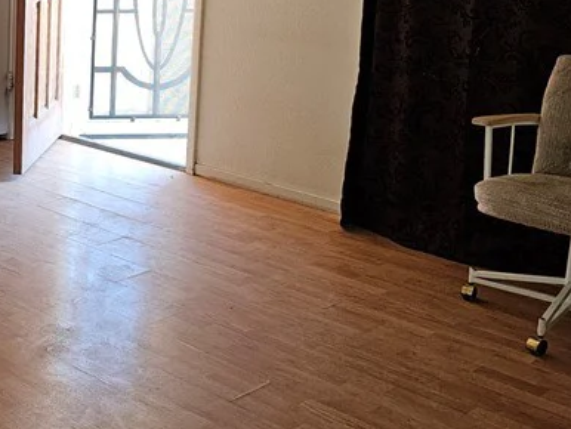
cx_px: -50
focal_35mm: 61
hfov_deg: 28.8
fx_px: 1007
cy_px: 75
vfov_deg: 23.6
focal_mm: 6.3
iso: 100
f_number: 1.7
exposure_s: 1/60
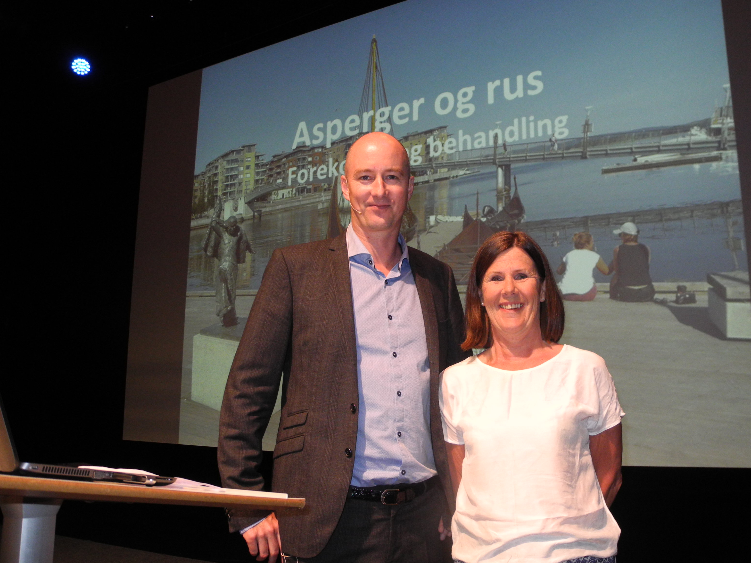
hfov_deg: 55.1
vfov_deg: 42.9
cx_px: 433
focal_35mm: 33
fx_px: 716
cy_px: 286
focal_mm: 6
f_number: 2.8
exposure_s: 1/18.6
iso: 400
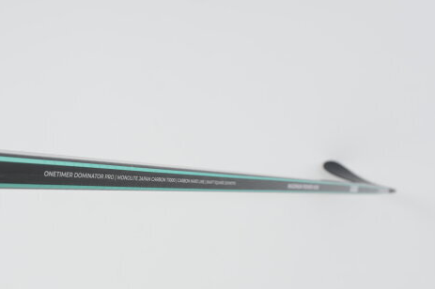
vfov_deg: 28.0
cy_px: 171
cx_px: 160
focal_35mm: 48
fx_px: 580
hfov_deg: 40.8
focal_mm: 25
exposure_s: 1/160
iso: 100
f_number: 6.3
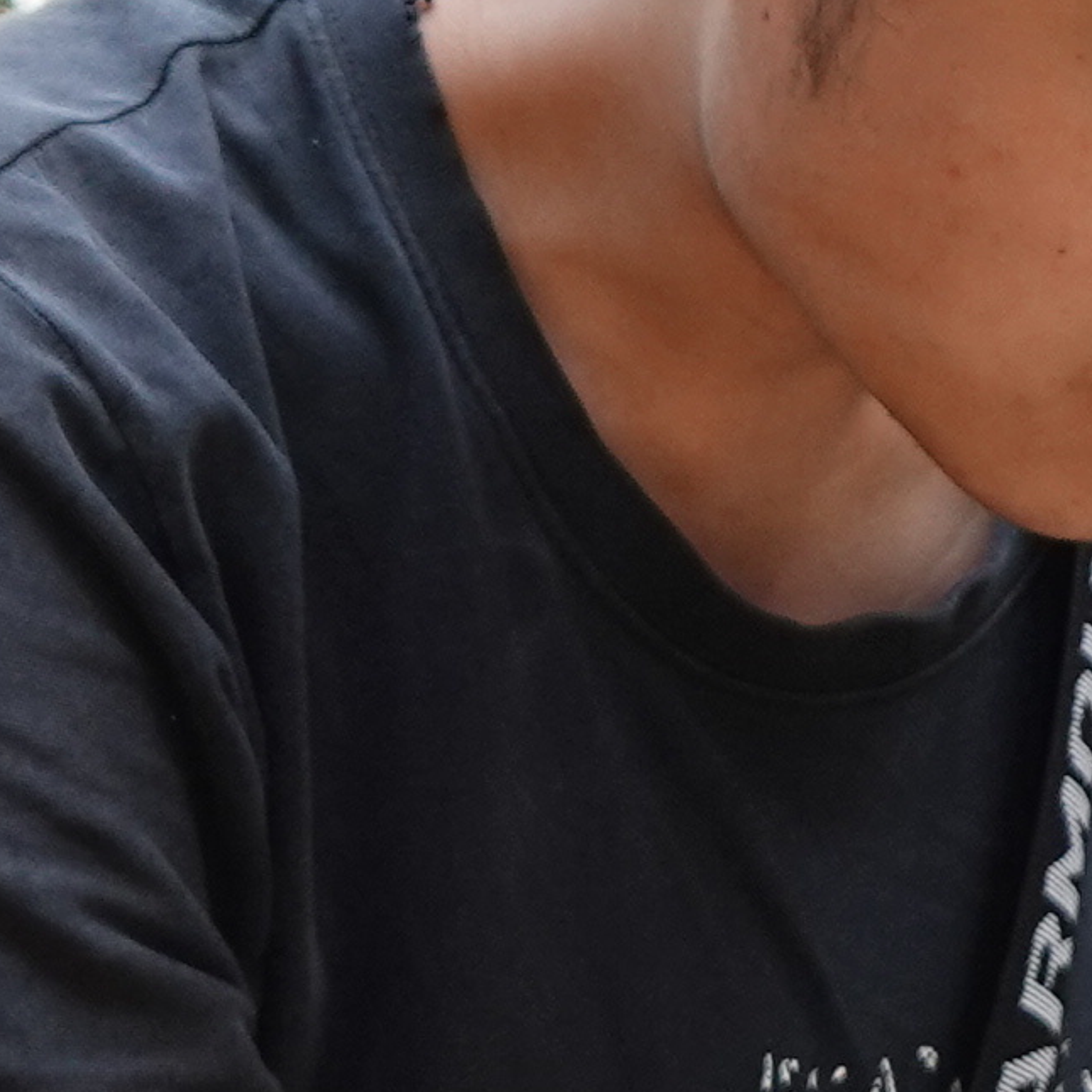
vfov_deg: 10.1
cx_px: 19
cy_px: 863
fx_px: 6174
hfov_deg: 10.0
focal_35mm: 173
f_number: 2.5
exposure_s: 1/250
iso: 100
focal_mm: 8.8
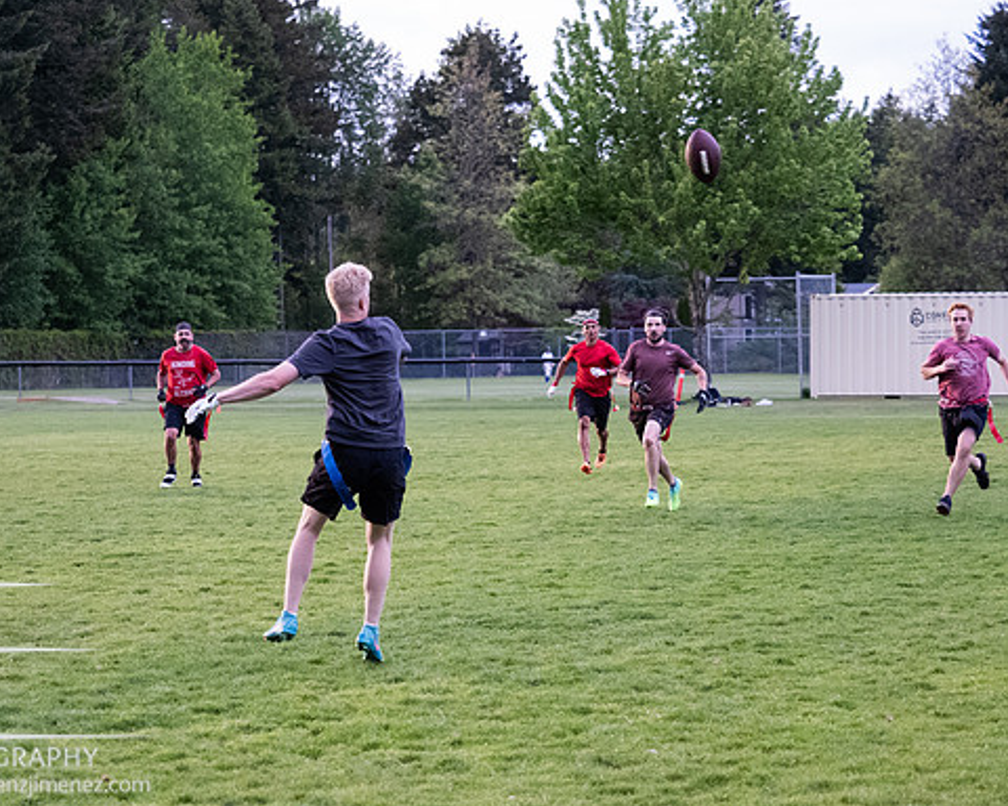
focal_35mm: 119
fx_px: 3550
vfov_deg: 13.0
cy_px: 451
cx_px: 474
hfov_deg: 16.2
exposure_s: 1/1250
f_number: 2.8
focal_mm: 50
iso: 4000
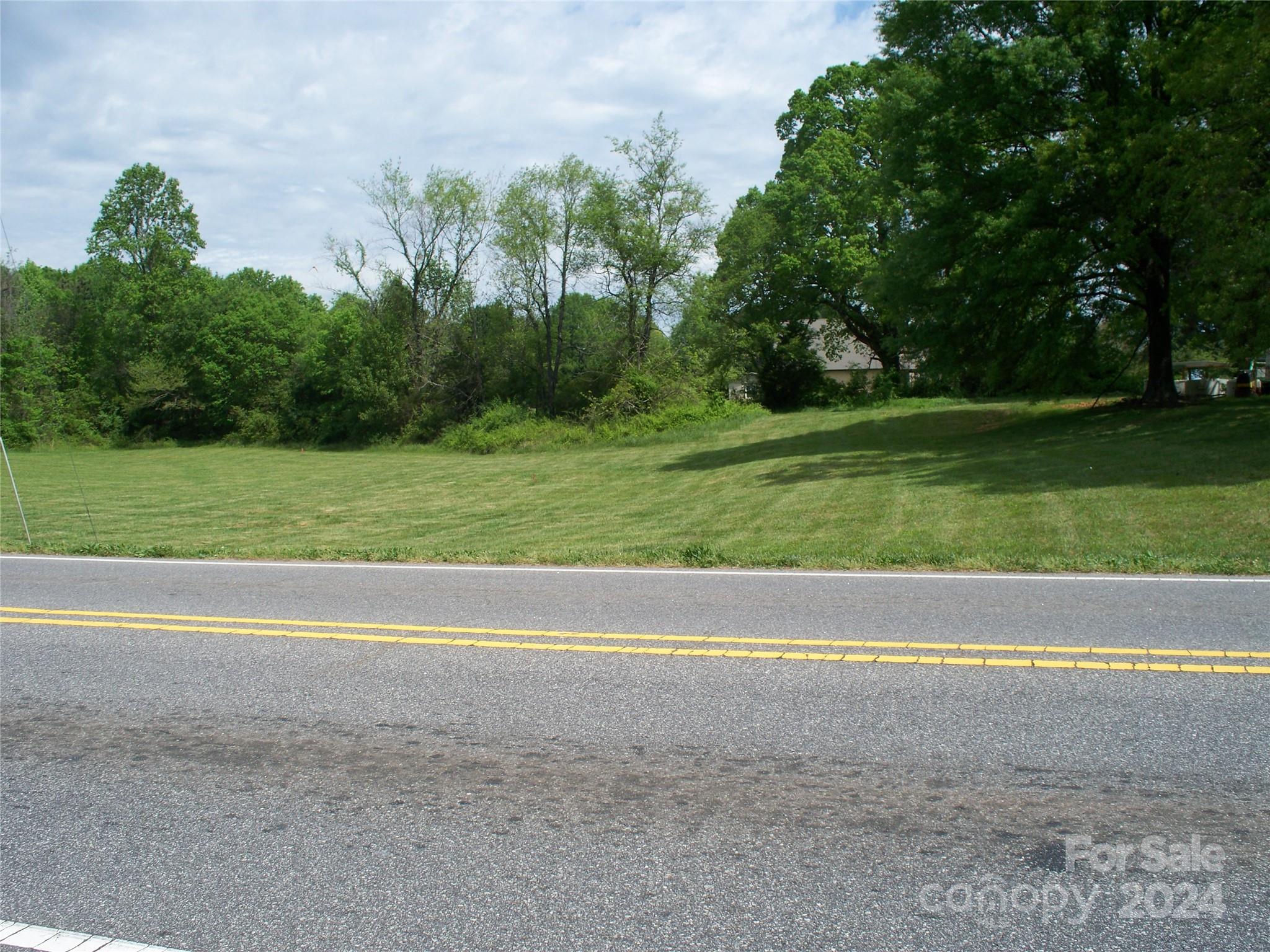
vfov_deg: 39.7
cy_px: 476
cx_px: 635
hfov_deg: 51.4
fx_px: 1321
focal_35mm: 36
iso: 64
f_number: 5
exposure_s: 1/500
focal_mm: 7.54
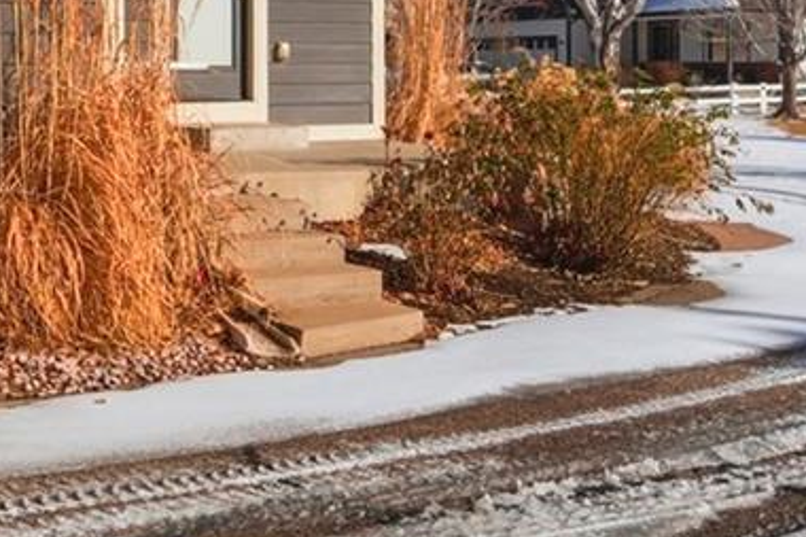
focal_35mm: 59
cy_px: 30
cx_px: -6
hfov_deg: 31.3
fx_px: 1320
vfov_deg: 22.3
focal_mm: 14
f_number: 9
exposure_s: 1/6400
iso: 320
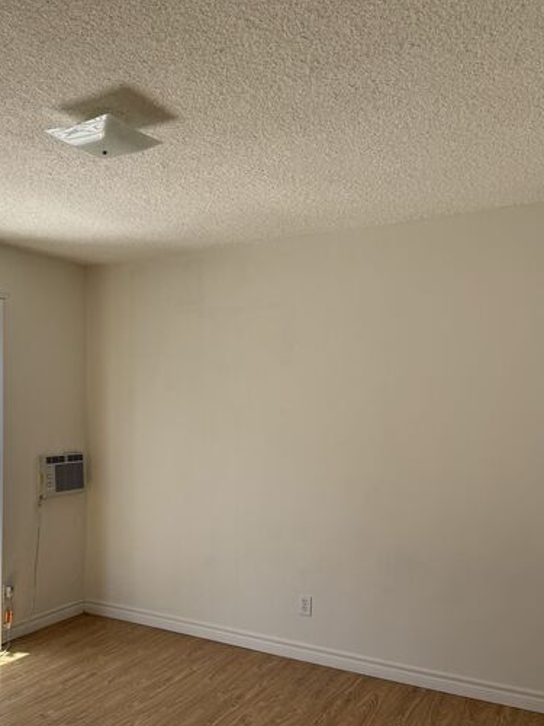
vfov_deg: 56.4
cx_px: 190
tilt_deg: -2.0
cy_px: 431
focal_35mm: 32
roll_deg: -0.9
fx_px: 671
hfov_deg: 43.7
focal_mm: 6.76
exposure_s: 1/517
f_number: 1.78
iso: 100
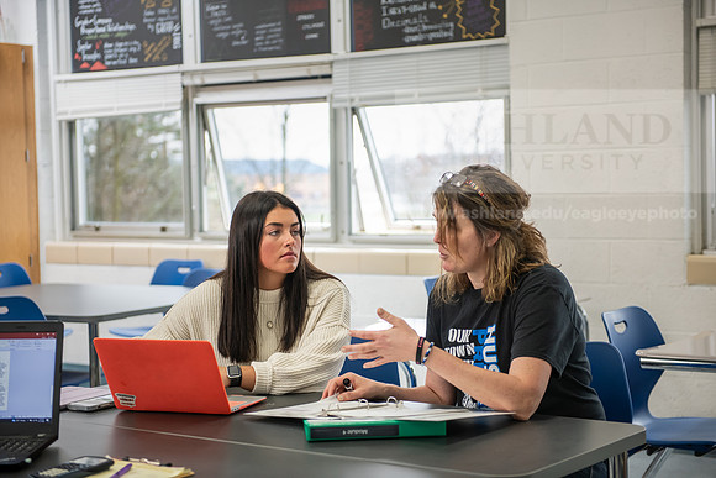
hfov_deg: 30.5
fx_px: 1313
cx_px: 358
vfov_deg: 20.6
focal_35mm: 66
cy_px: 239
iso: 1000
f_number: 2.8
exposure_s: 1/200
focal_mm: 66
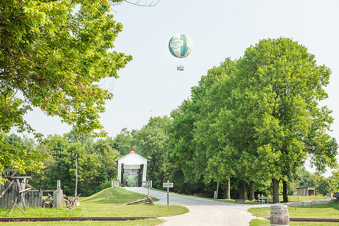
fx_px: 471
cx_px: 177
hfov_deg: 39.6
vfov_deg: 27.0
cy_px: 108
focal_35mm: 50
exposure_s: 1/1250
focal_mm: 48
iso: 320
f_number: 5
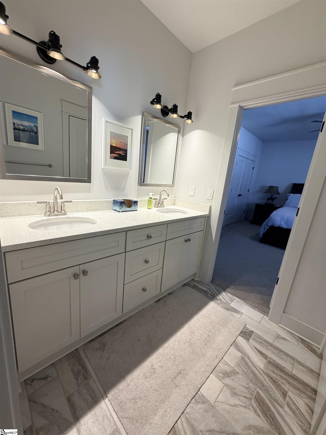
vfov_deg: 102.1
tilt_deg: -12.2
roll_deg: -6.4
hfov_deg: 85.7
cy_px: 218
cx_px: 163
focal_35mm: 14
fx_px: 176
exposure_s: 1/120
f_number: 2.2
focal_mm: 2.22
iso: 160
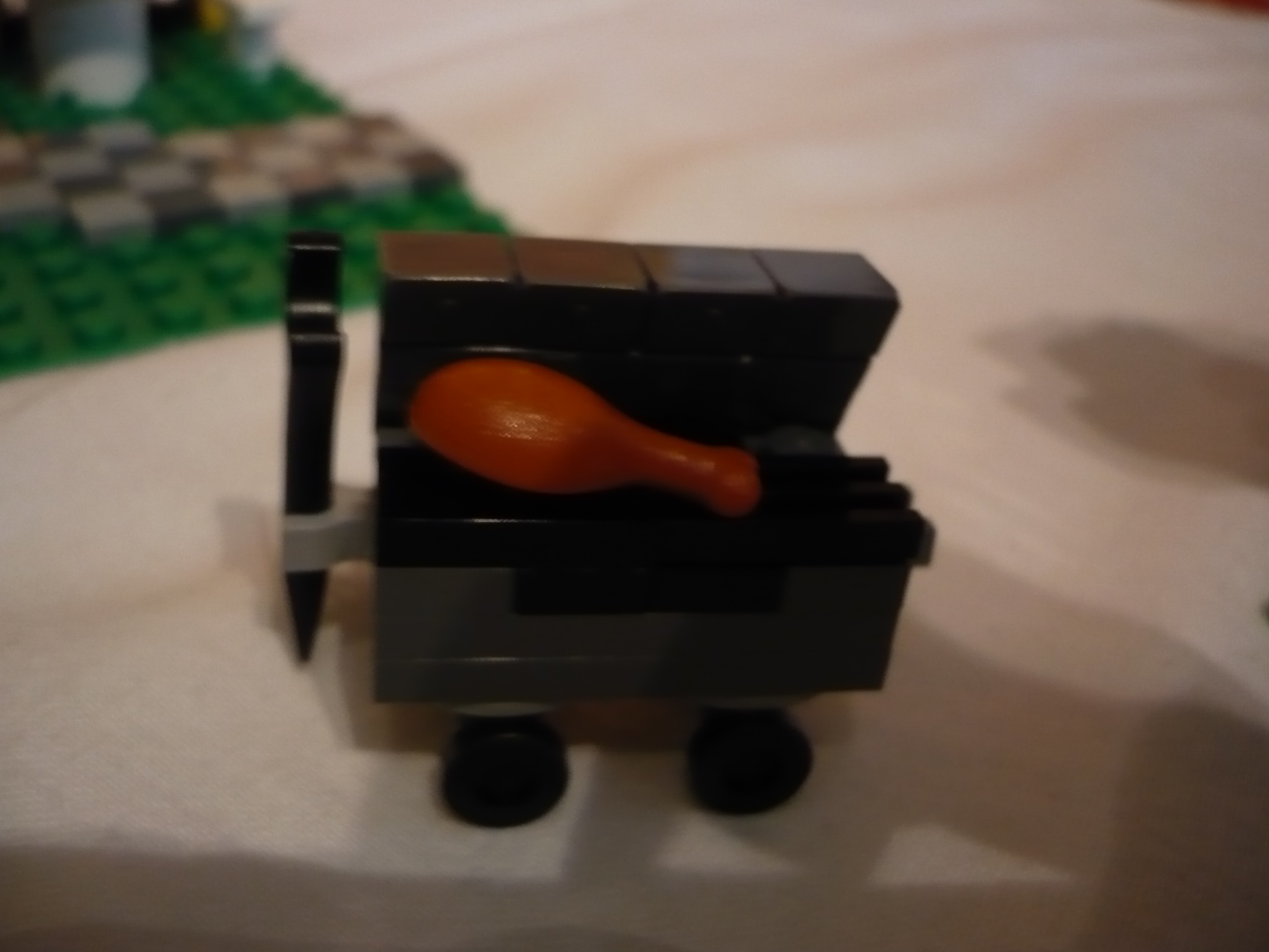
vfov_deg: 40.7
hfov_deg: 52.6
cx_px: 634
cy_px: 476
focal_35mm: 35
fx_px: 1283
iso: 200
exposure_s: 1/8
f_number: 2.8
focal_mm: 5.8
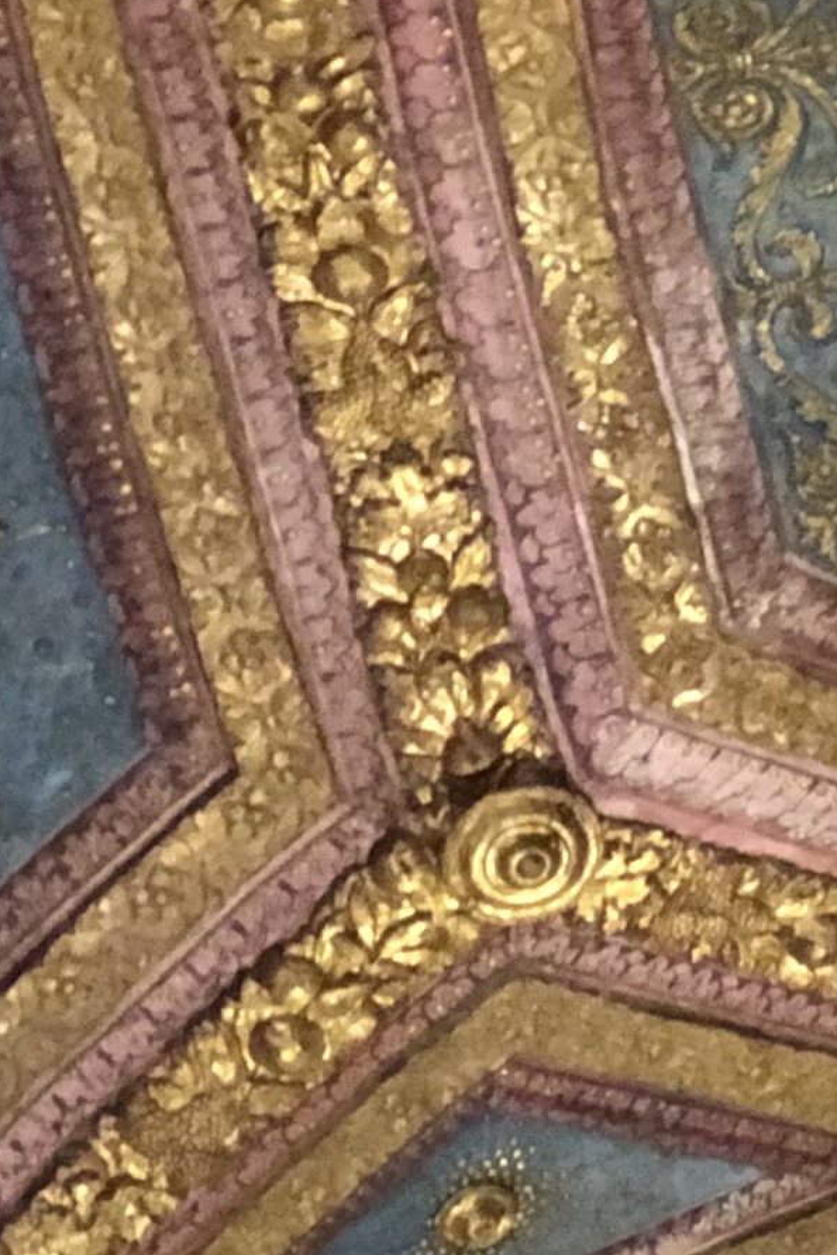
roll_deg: +2.4
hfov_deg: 5.4
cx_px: 2273
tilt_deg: +31.3
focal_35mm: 243
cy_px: 1691
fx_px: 8467
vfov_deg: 8.3
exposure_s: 1/8
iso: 200
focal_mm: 6
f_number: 2.4
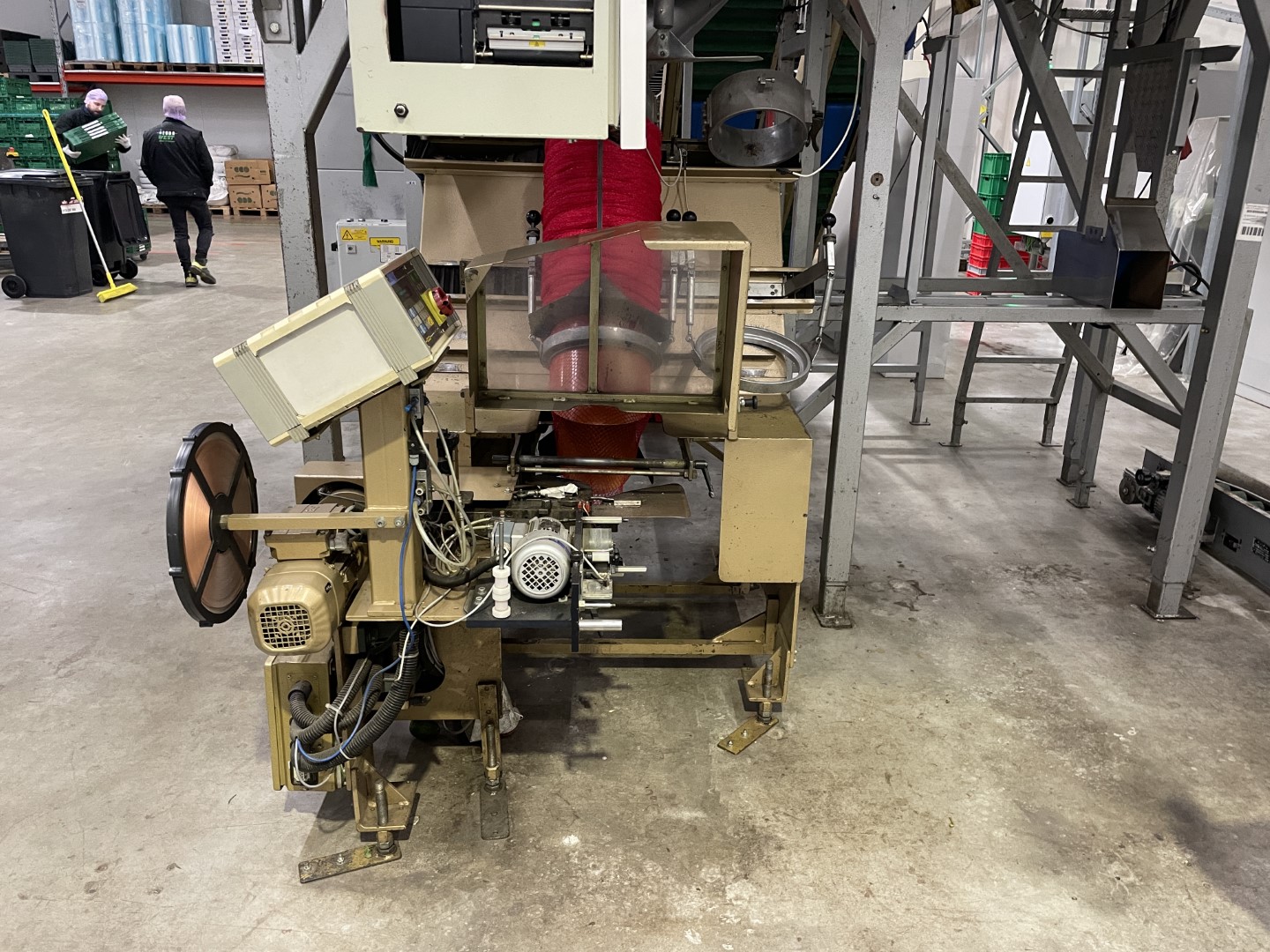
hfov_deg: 67.3
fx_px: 954
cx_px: 635
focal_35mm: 26
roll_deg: -1.0
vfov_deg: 53.1
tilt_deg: -19.2
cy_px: 476
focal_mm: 4.2
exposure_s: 1/50
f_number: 1.6
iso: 250
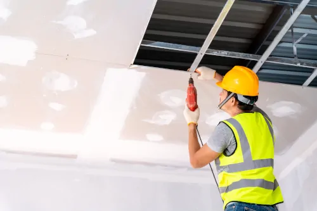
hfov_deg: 31.6
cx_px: 158
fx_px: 561
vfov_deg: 21.3
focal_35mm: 64
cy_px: 106
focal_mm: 63.7
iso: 100
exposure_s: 1/200
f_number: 3.2
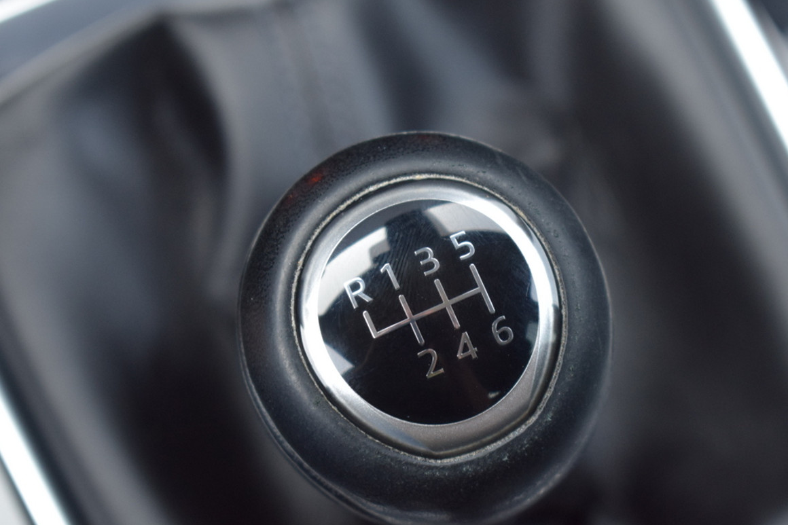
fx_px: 2180
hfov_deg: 20.5
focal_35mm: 100
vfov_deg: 13.7
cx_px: 437
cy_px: 286
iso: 900
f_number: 5.6
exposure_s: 1/60
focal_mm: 55
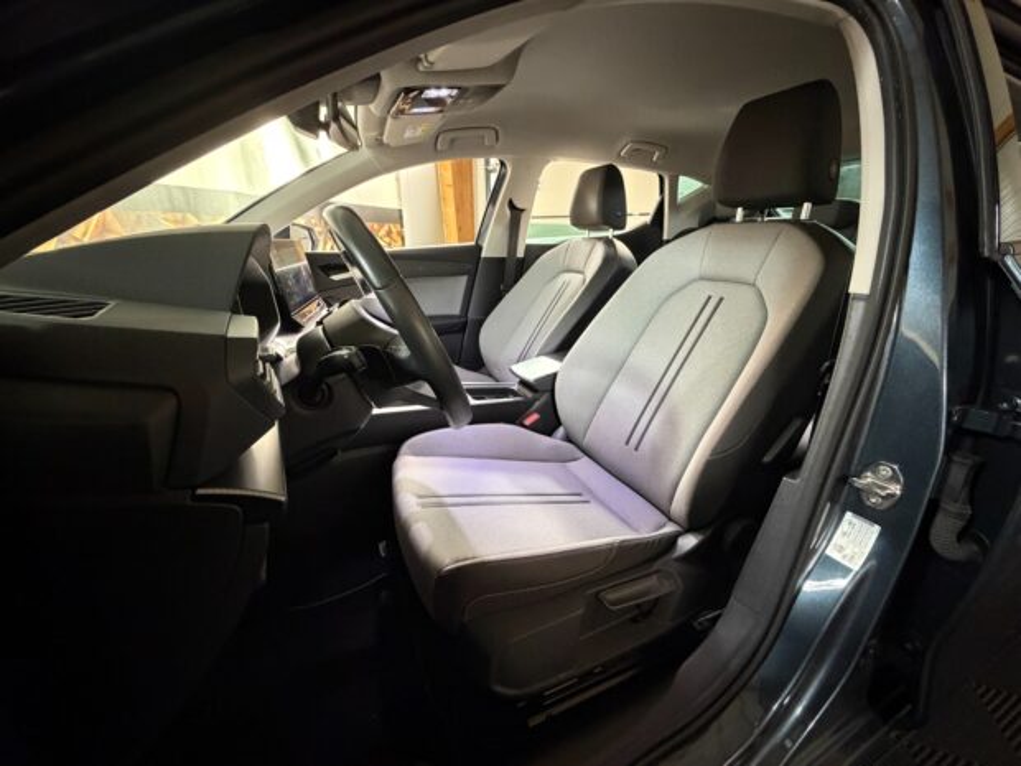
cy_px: 383
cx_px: 510
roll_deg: +0.7
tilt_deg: -18.9
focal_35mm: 14
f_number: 2.2
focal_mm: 2.22
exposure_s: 1/50
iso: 1000
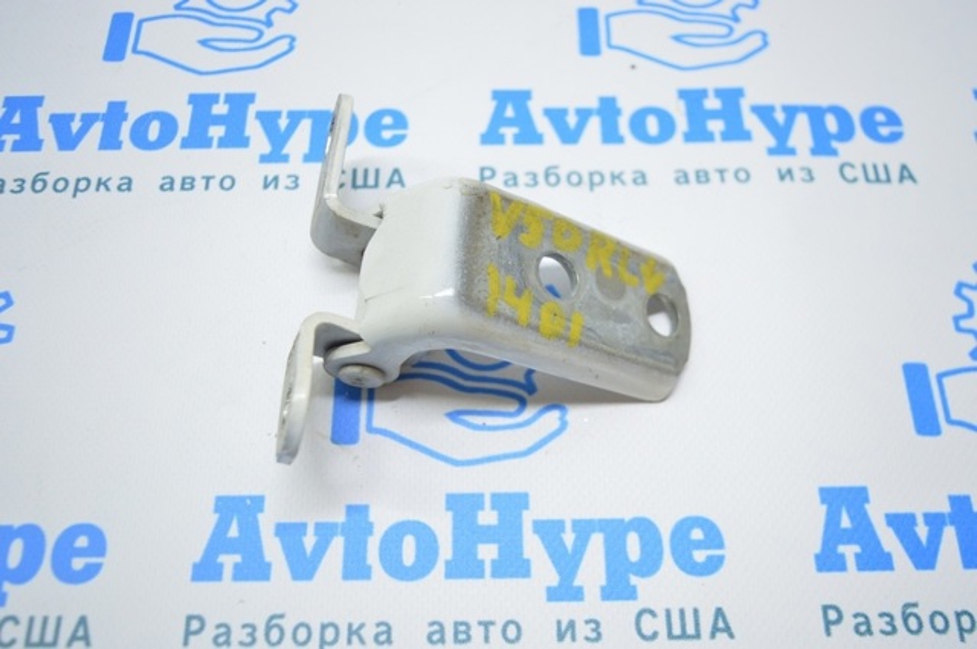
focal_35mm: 33
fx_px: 894
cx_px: 488
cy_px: 324
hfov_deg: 57.3
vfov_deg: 39.9
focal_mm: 22
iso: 400
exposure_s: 1/50
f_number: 3.8
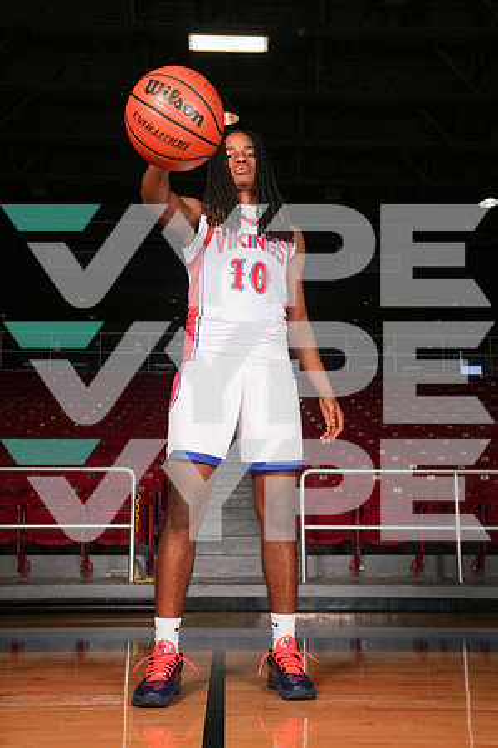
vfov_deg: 48.5
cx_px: 249
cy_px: 374
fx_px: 830
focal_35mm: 40
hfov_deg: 33.4
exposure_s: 1/200
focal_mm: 40
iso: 400
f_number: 8
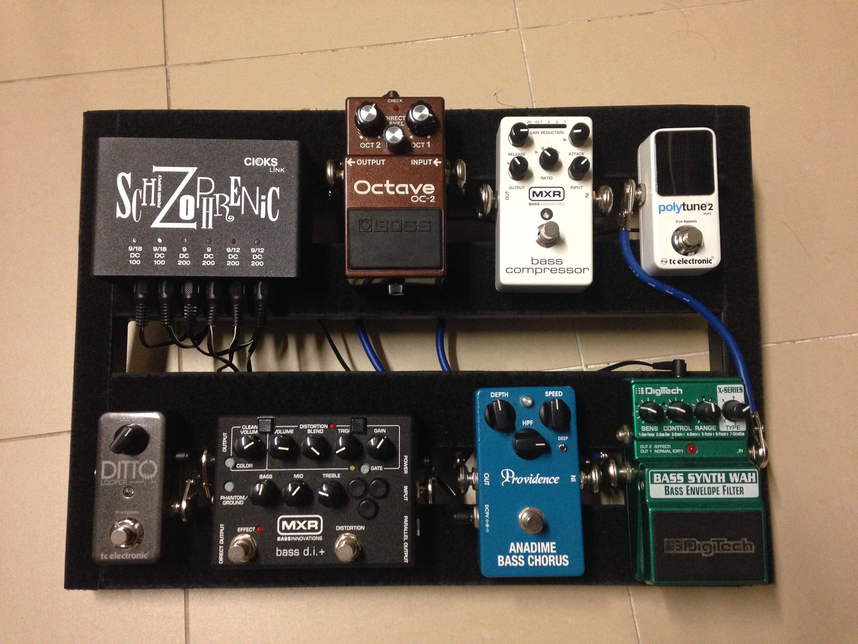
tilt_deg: -71.7
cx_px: 429
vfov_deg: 42.9
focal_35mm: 33
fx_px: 818
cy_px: 322
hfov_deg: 55.4
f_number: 2.4
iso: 320
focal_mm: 4.12
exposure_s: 1/20
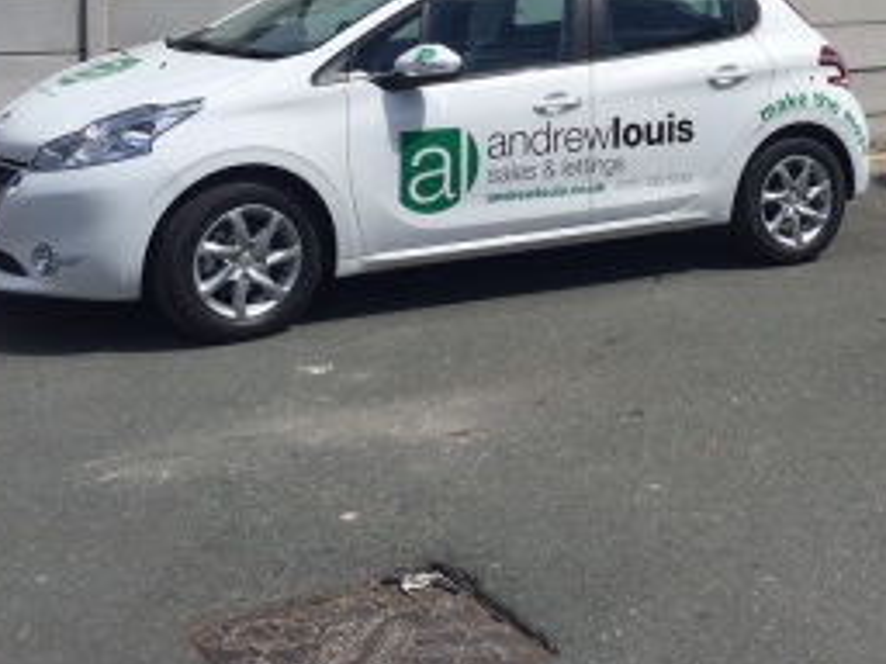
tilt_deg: -4.4
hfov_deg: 32.2
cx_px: 727
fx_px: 1485
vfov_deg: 24.4
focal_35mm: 58
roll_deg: -1.7
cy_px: 42
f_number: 2.2
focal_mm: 4.15
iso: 32
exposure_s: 1/3597
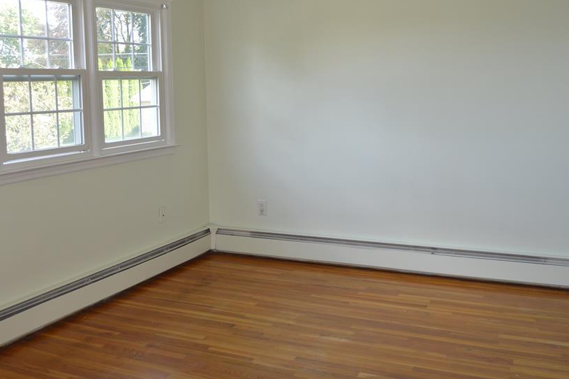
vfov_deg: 33.3
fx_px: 632
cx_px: 251
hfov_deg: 48.4
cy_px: 183
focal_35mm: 40
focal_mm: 20
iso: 400
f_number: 4
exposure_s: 1/100
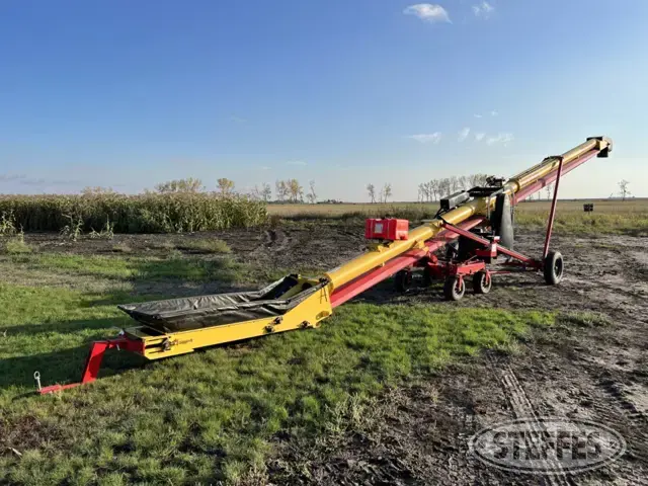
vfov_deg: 53.1
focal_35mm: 26
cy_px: 243
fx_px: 487
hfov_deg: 67.3
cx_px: 324
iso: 50
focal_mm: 5.7
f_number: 1.5
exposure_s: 1/3460
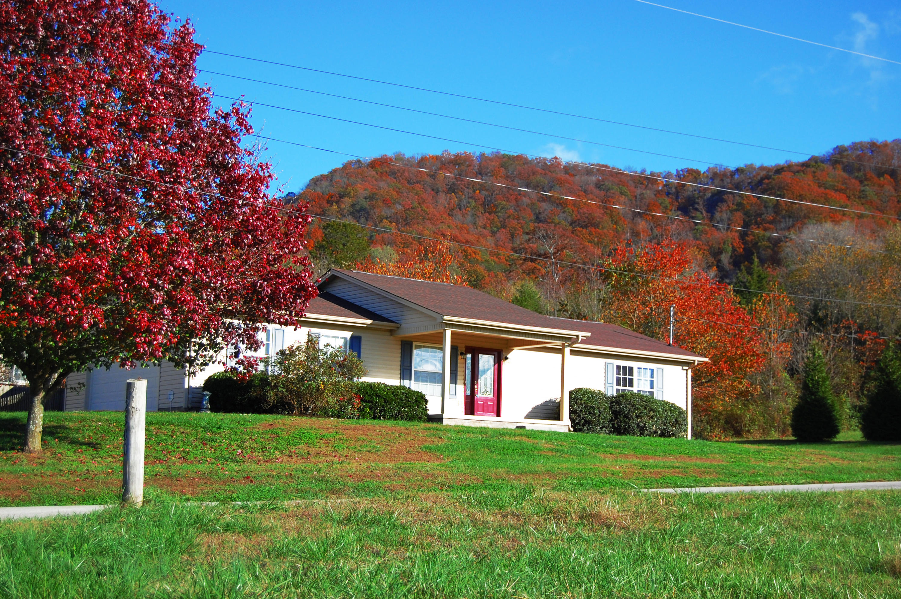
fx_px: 1313
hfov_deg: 37.9
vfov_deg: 25.7
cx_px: 450
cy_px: 300
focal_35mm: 52
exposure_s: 1/1250
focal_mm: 35
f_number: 4.8
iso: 280
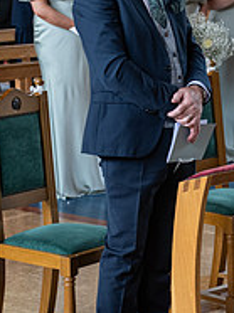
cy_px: -1
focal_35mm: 168
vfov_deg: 11.7
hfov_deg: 8.8
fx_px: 1518
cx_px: 153
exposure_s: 1/160
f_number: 3.5
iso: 640
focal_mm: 56
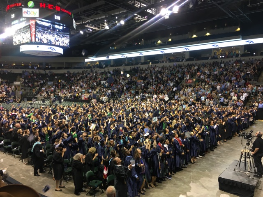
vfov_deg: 48.2
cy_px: 98
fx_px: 220
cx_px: 132
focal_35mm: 29
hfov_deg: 61.7
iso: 64
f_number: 2.2
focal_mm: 4.15
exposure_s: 1/30
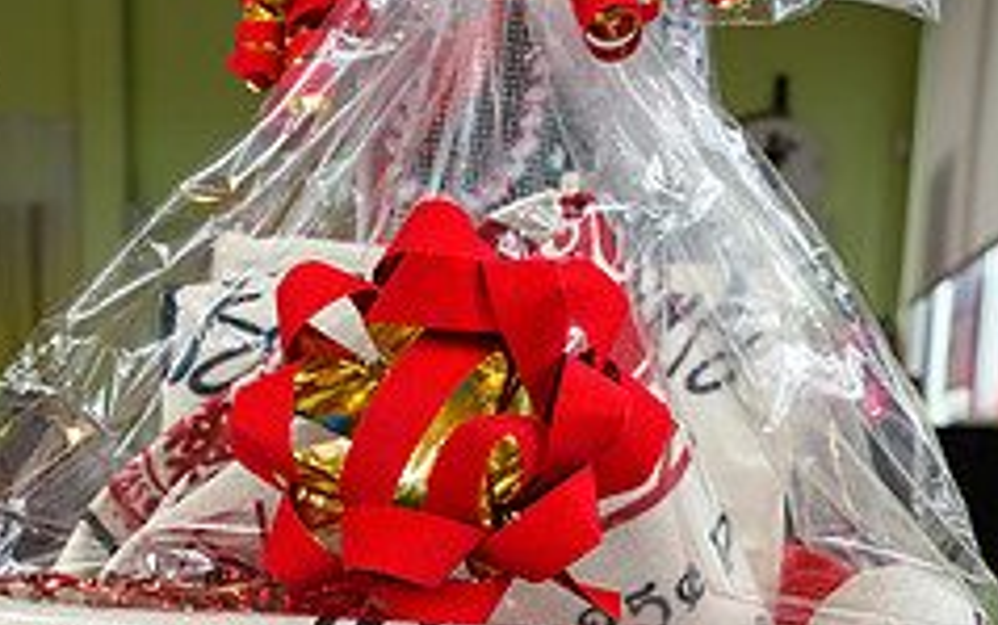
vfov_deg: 22.7
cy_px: 772
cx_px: 461
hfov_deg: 38.8
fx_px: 1415
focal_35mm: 52
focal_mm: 18
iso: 400
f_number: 5.6
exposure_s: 1/100
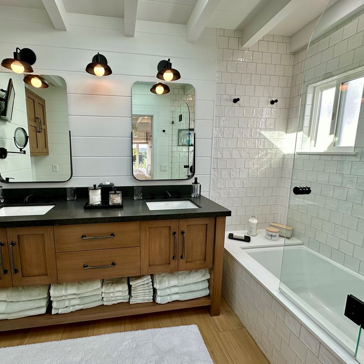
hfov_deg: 83.4
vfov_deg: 84.0
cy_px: 183
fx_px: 202
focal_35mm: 17
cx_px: 155
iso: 40
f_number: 2.2
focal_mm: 2.22
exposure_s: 1/201
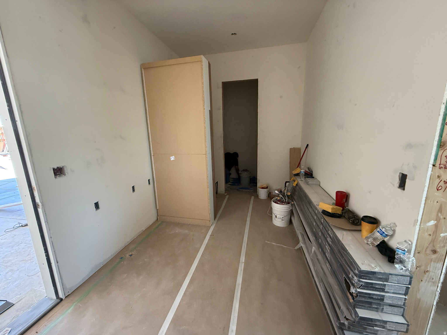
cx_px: 224
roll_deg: +1.3
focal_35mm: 14
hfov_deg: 102.1
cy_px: 168
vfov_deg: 85.7
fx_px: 181
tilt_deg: -11.3
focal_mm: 2.22
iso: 400
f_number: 2.2
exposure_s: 1/99
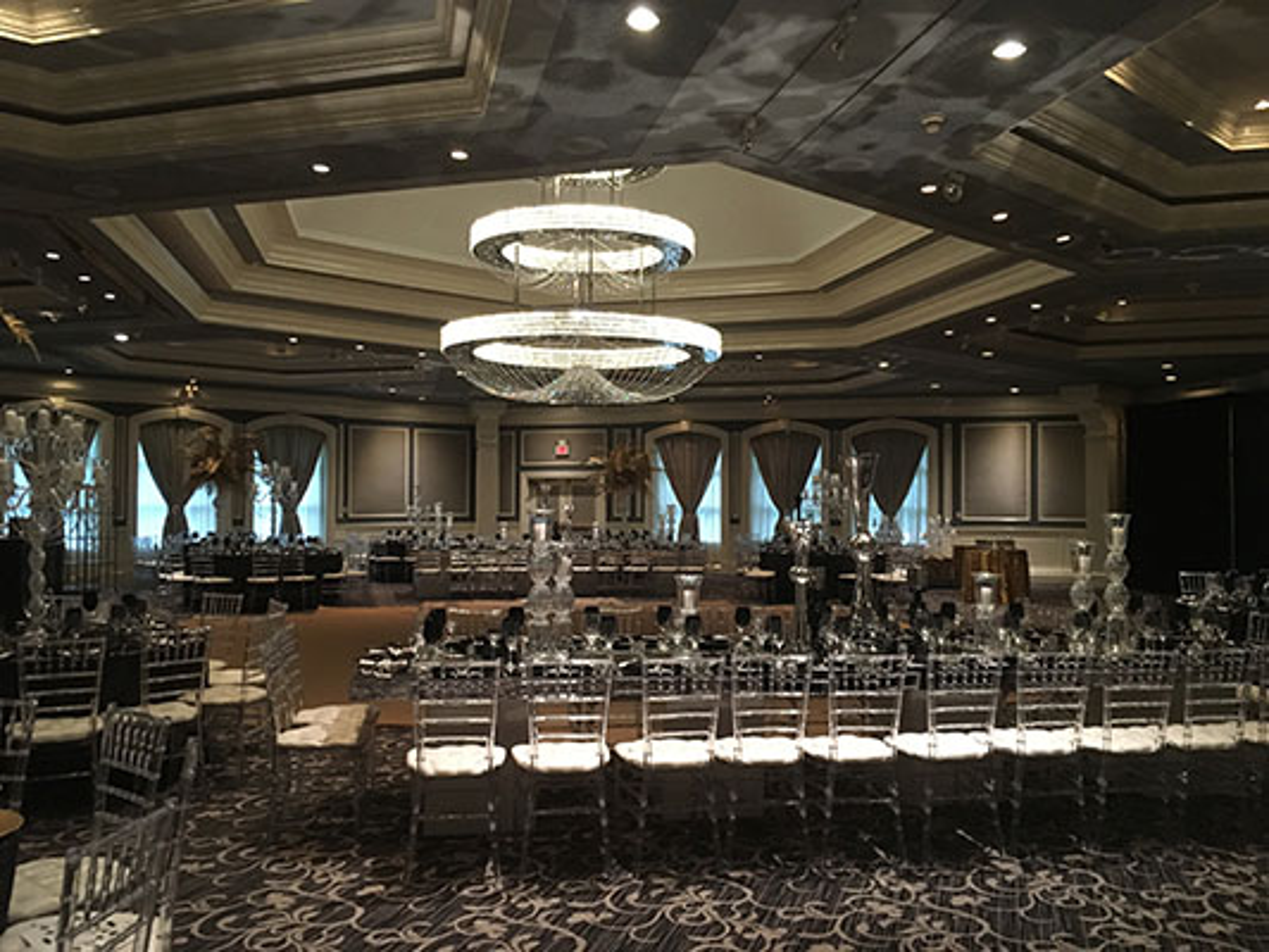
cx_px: 634
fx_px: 1063
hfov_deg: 61.6
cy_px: 476
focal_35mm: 29
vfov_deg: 48.2
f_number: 2.2
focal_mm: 4.15
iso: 200
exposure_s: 1/20
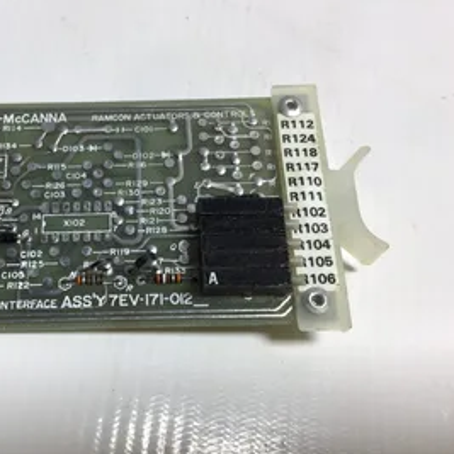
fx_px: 608
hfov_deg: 40.2
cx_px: 136
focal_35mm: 41
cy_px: 241
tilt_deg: -66.9
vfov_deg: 40.9
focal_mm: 3.3
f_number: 2.4
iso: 25
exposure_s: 1/120
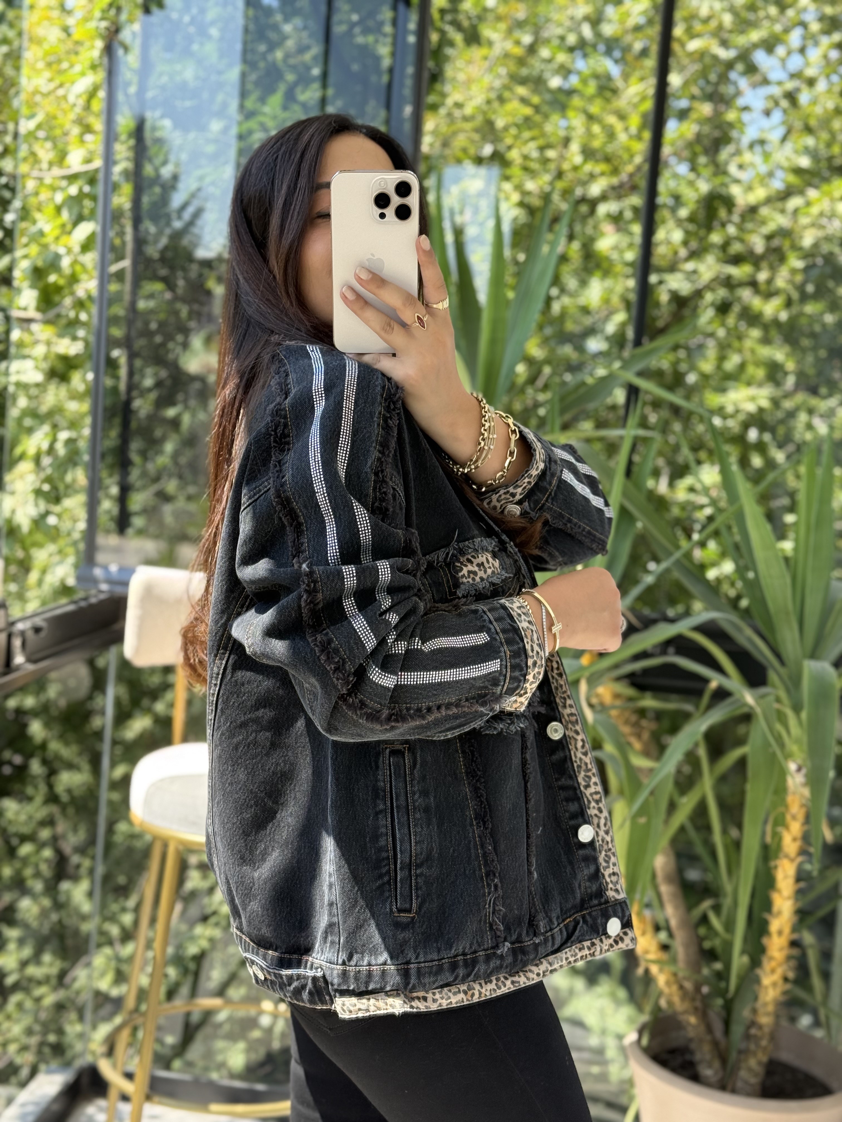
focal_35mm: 48
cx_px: 421
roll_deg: -4.7
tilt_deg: -19.6
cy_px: 561
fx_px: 1557
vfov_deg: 39.7
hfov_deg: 30.3
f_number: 1.78
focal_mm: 6.76
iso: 64
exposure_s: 1/296
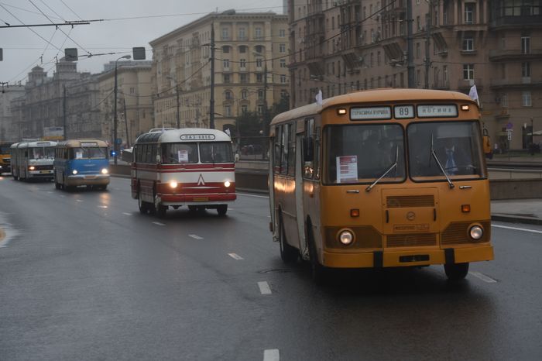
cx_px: 271
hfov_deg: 20.0
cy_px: 180
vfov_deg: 13.4
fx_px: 1535
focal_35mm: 102
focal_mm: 102
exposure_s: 1/1250
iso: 800
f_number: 5
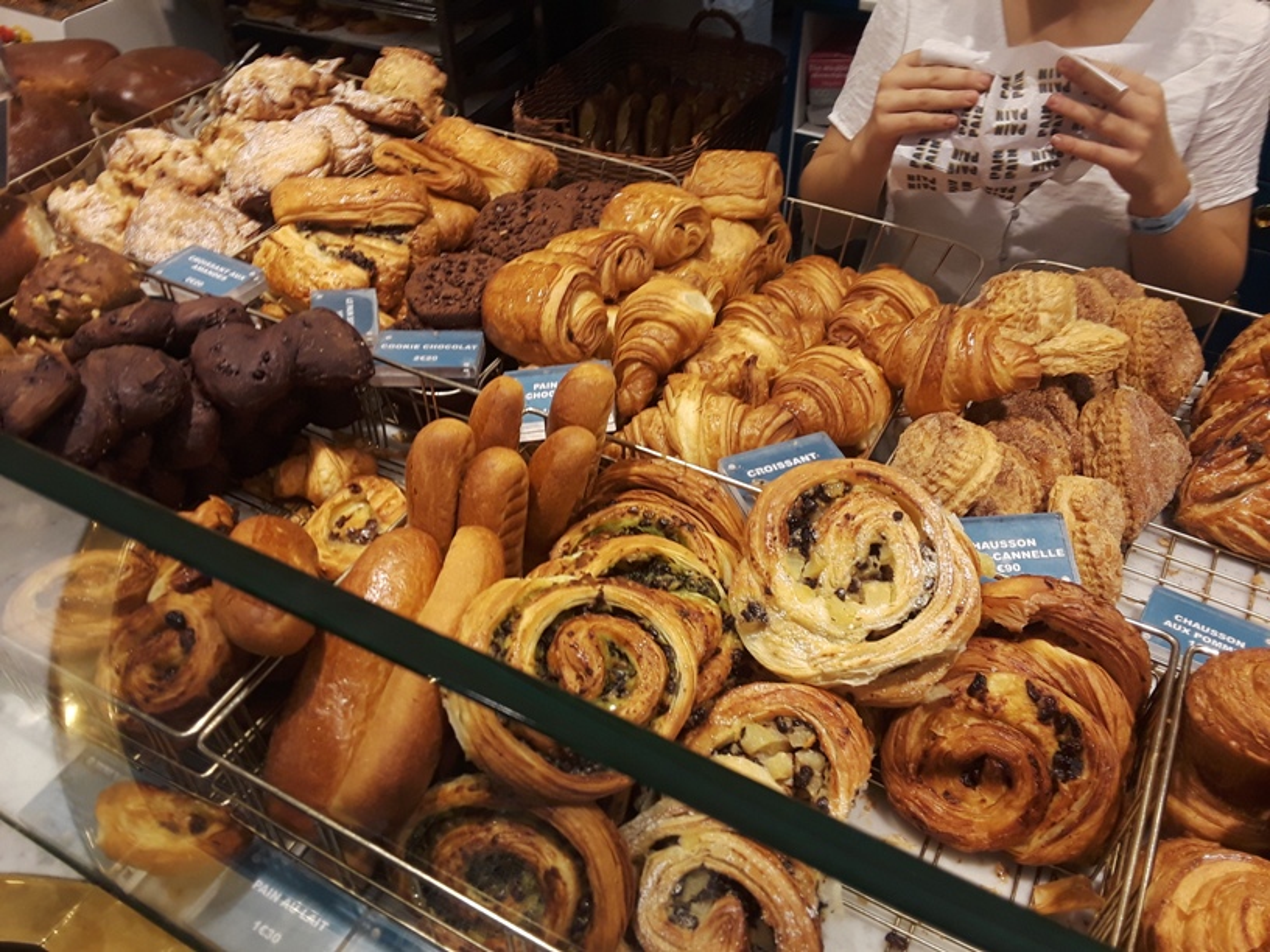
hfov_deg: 63.4
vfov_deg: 49.7
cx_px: 635
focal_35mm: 28
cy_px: 476
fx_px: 1027
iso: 50
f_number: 1.9
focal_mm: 2.9
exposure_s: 1/60
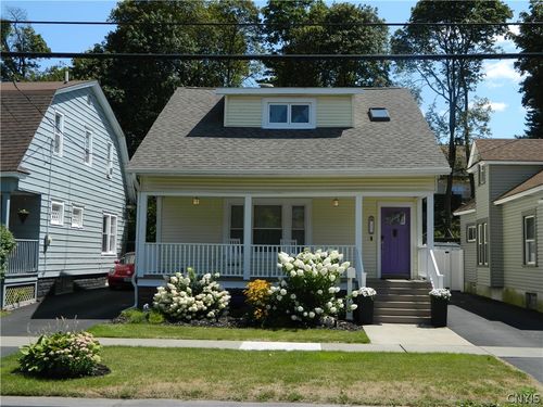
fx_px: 643
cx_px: 272
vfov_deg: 35.1
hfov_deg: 45.8
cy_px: 204
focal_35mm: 41
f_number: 3.5
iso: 80
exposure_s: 1/800
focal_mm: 7.3
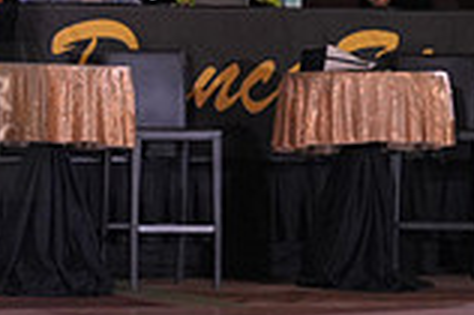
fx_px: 3051
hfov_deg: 8.6
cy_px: 122
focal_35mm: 232
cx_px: -279
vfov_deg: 5.9
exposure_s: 1/400
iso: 2000
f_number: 4.5
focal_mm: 63
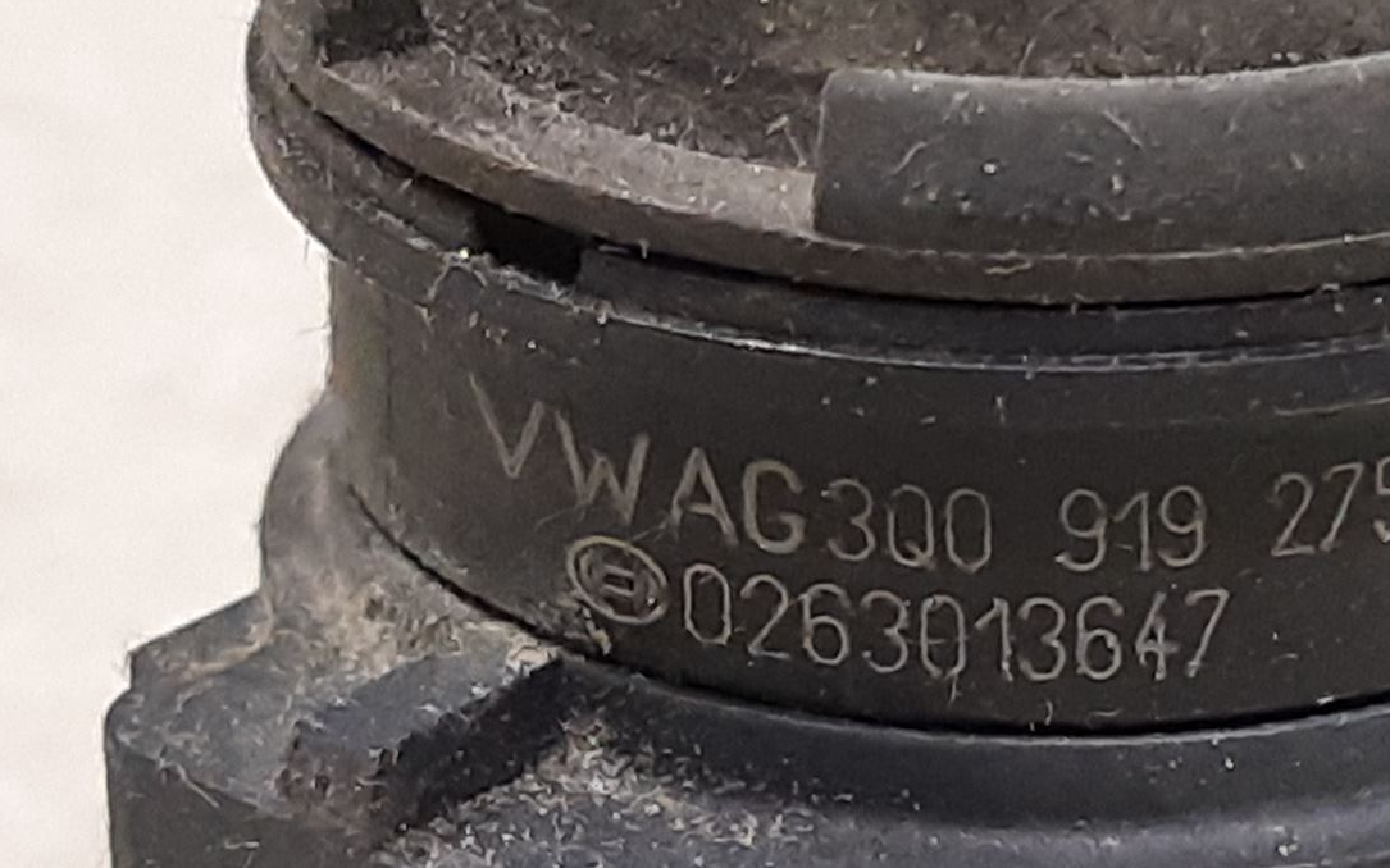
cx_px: 880
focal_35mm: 52
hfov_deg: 38.6
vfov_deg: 24.4
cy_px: 730
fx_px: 1970
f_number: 1.7
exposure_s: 1/50
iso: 200
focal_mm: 3.93
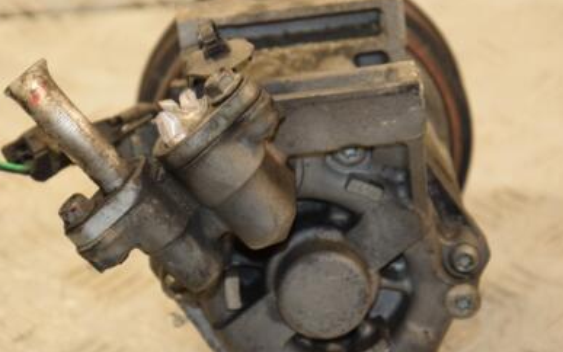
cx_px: 273
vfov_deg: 5.7
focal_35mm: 232
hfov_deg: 9.0
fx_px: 3560
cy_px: 204
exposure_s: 1/125
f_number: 5.6
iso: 800
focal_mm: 98
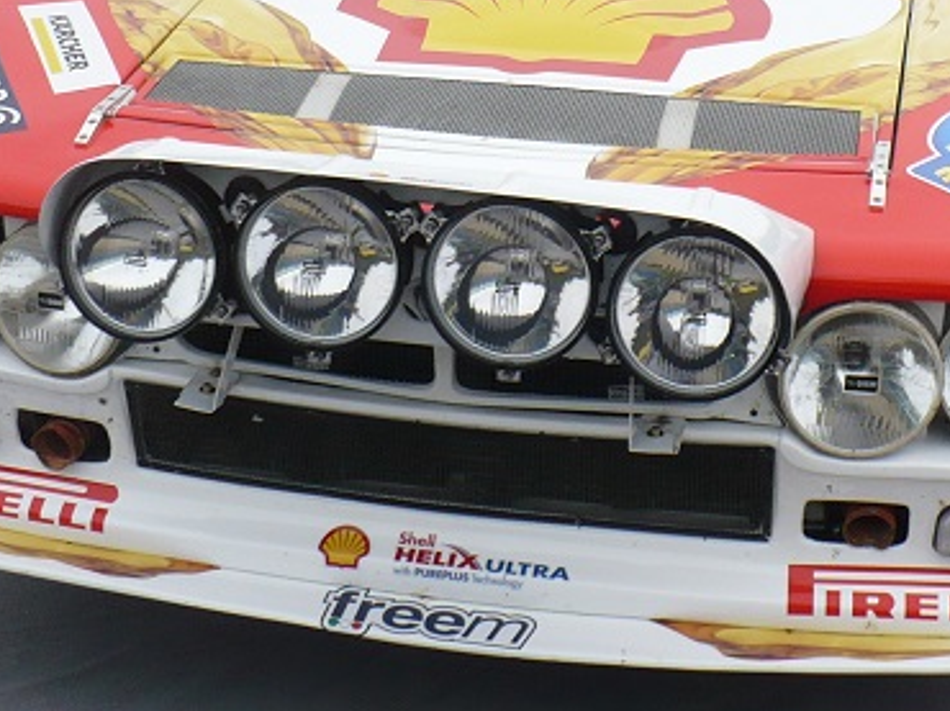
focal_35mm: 85
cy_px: -71
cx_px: 660
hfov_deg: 22.9
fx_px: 2331
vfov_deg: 16.8
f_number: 2.8
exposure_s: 1/640
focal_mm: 6.1
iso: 100
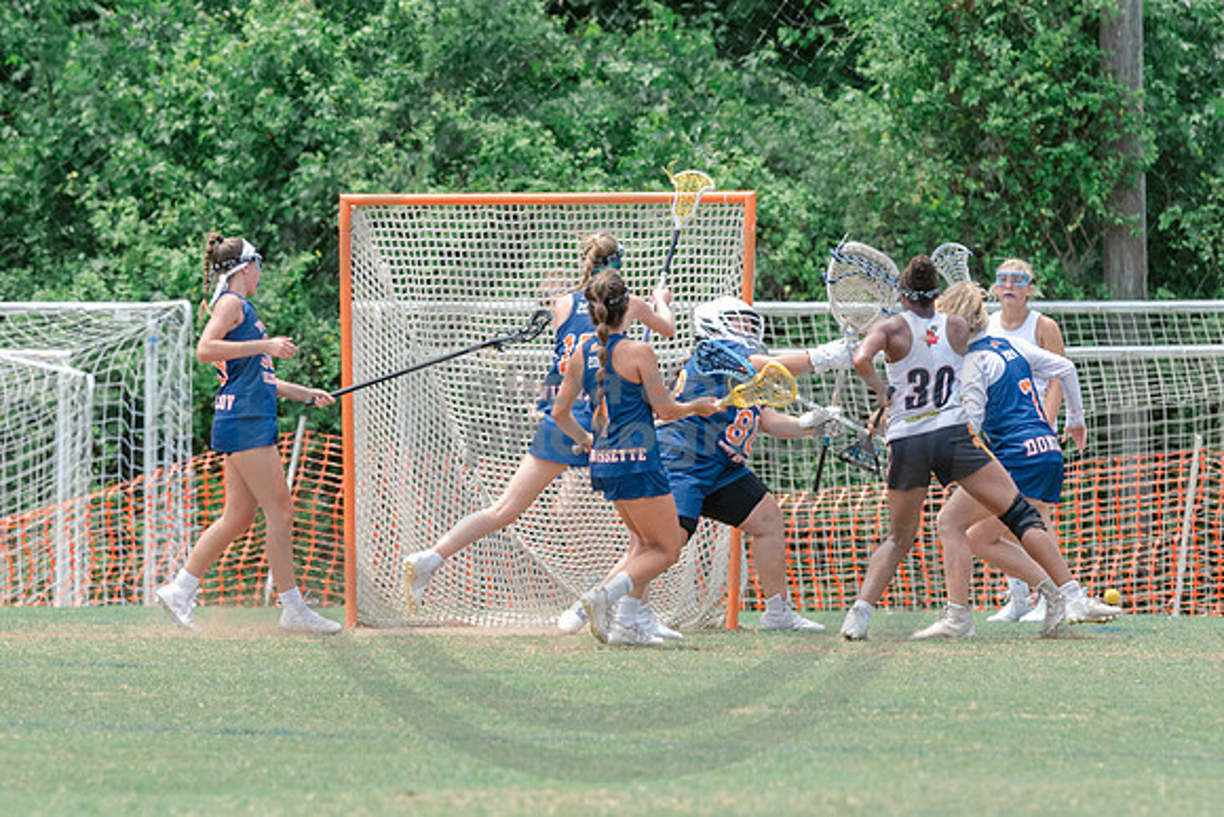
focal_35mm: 495
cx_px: 639
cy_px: 507
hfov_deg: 4.2
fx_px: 16844
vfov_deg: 2.8
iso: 400
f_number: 5
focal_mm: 200
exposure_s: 1/1600
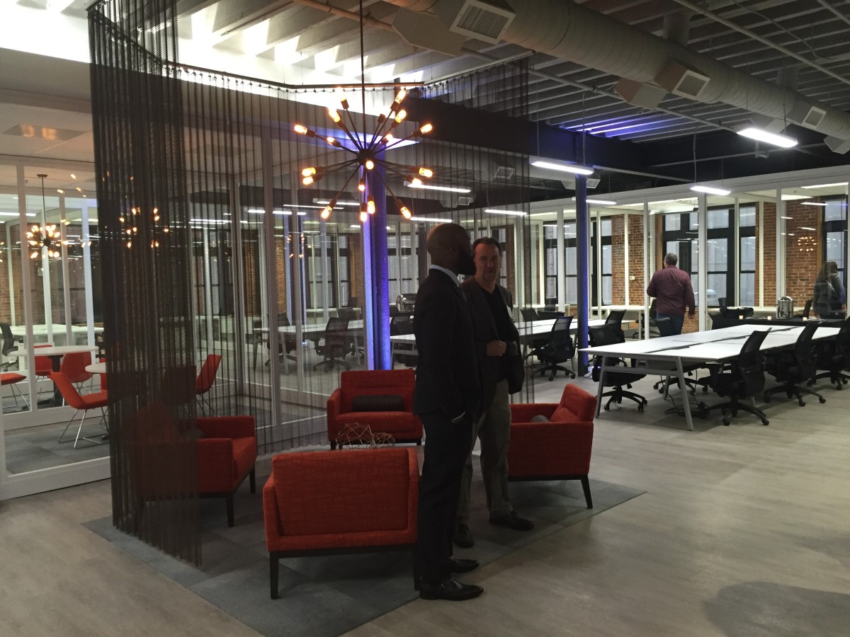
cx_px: 425
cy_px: 318
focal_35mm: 29
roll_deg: +1.7
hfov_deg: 61.7
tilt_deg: -2.1
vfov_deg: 48.2
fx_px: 712
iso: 125
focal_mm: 4.15
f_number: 2.2
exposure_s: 1/30
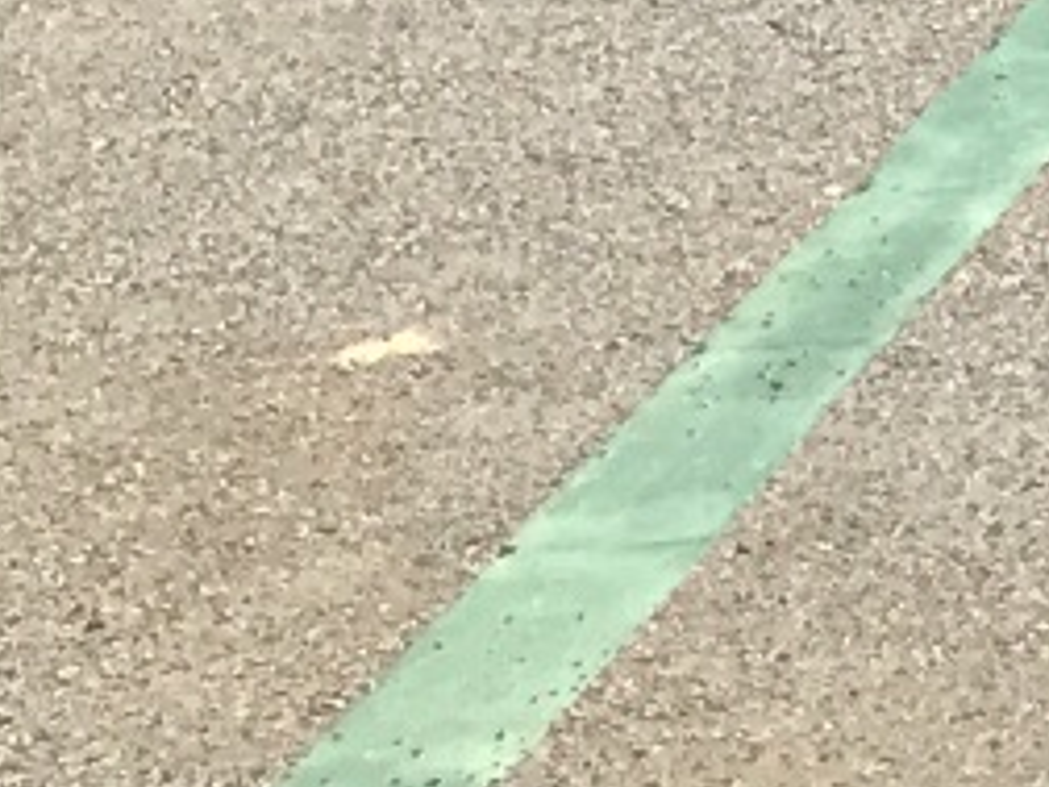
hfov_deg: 7.7
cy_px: -2328
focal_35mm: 224
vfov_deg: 5.7
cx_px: 3118
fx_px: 6788
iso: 20
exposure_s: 1/1153
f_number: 1.8
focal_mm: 3.99
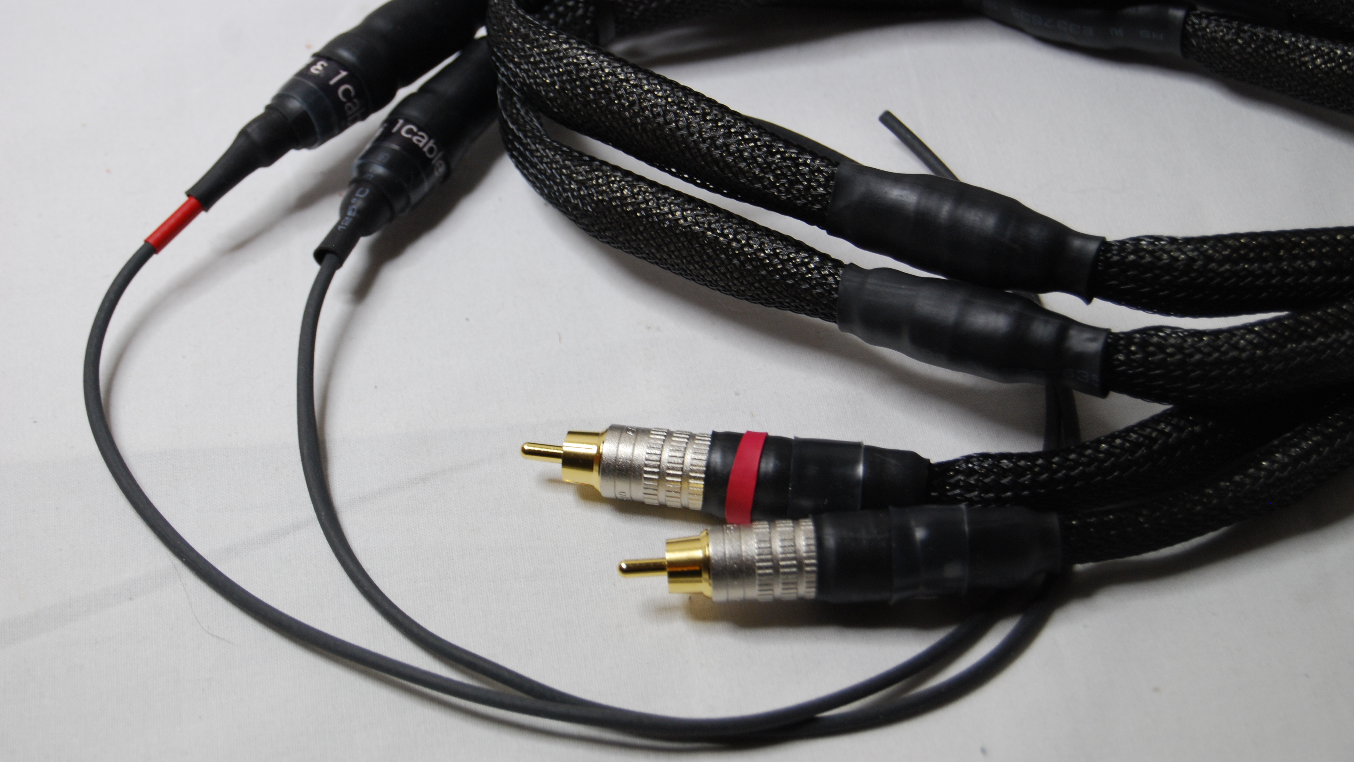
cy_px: 330
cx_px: 678
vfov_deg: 15.3
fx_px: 2836
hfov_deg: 26.8
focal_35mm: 79
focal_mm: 50
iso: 400
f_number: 5.6
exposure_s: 1/30
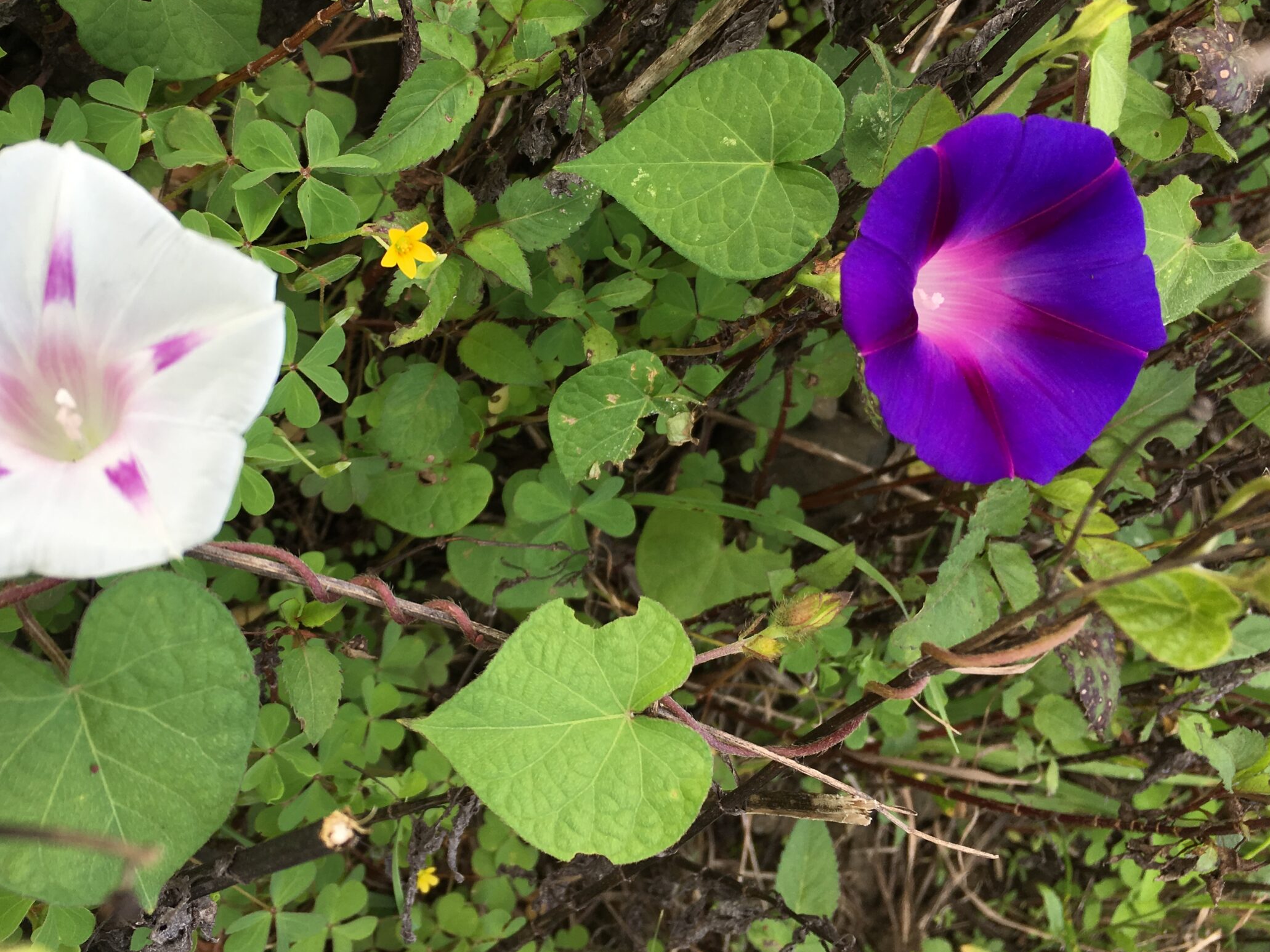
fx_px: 1321
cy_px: 399
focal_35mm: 36
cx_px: 503
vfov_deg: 39.6
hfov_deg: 51.0
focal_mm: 4.15
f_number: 2.2
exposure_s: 1/366
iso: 25
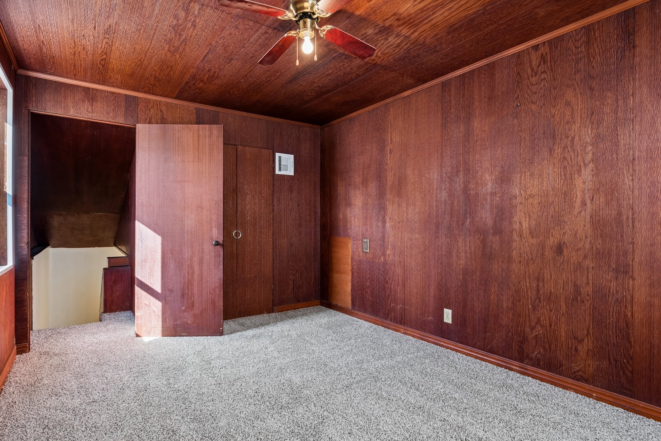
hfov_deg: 89.9
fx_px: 330
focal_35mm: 18
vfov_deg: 67.3
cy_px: 237
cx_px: 307
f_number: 7.1
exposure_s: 1/8
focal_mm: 16
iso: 200
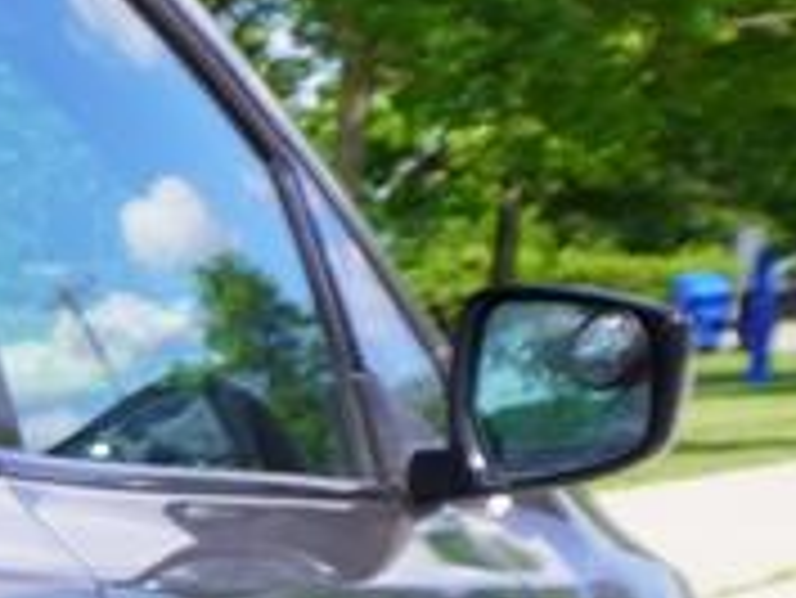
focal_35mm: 198
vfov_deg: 7.2
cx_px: -1709
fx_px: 4567
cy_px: 1259
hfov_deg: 8.2
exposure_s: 1/125
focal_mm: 19
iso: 100
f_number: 8
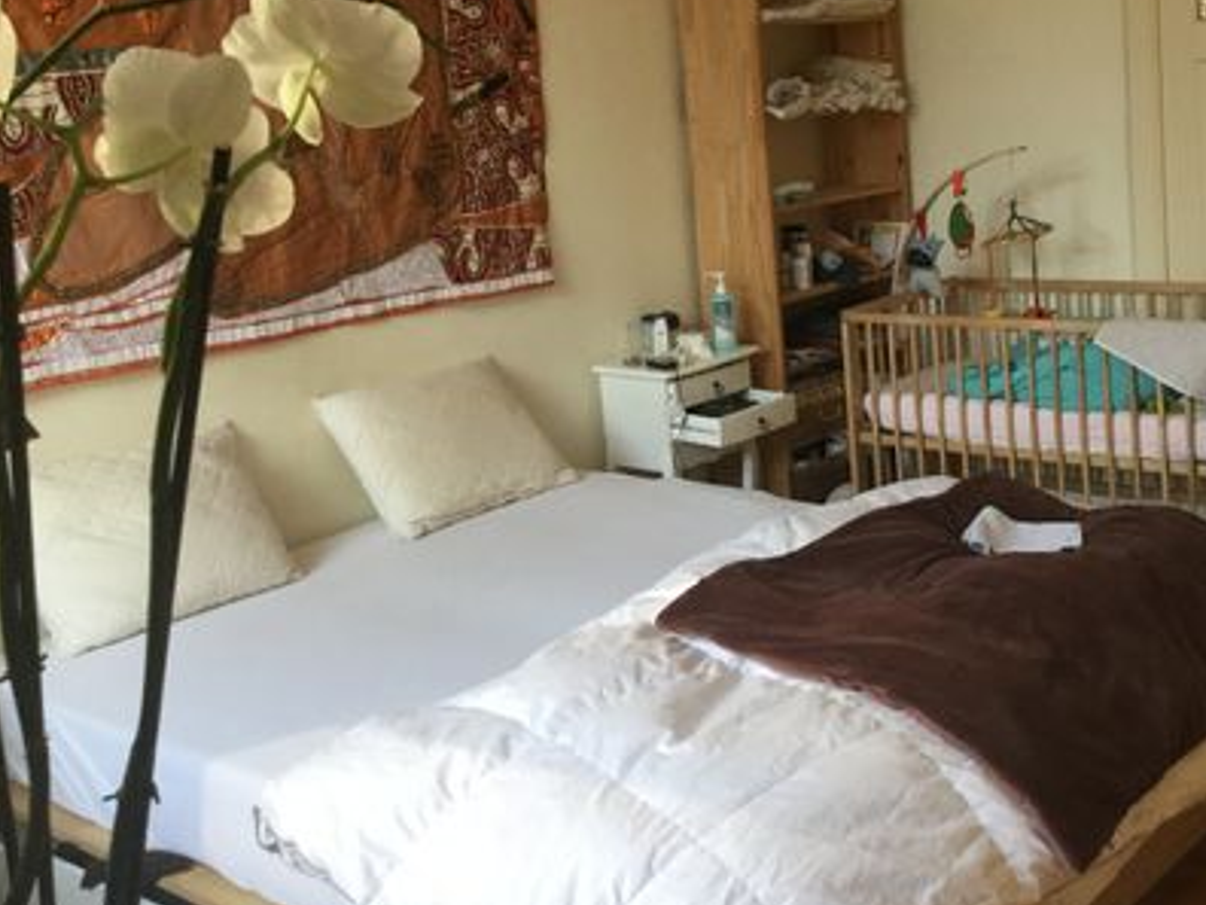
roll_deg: +3.4
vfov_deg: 30.5
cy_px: 247
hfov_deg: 40.1
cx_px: 761
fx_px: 1637
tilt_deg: -9.3
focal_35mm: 47
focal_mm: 3.3
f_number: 2.4
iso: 50
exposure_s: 1/33
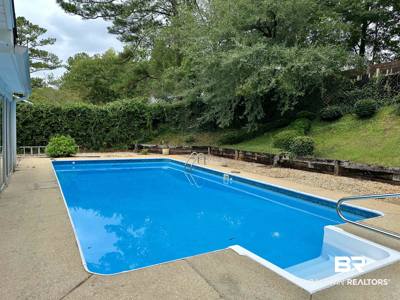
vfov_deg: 56.8
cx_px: 200
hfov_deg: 71.6
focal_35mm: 24
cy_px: 150
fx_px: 277
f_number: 1.78
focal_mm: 6.86
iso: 80
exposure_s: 1/1272
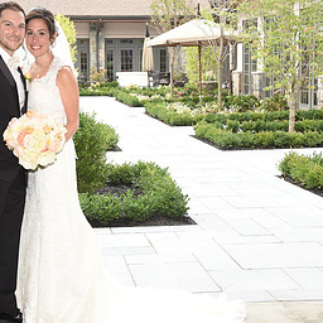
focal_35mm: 77
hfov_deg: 22.5
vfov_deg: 22.5
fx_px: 813
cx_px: 138
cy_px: 147
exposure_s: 1/125
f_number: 9
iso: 1000
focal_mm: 40
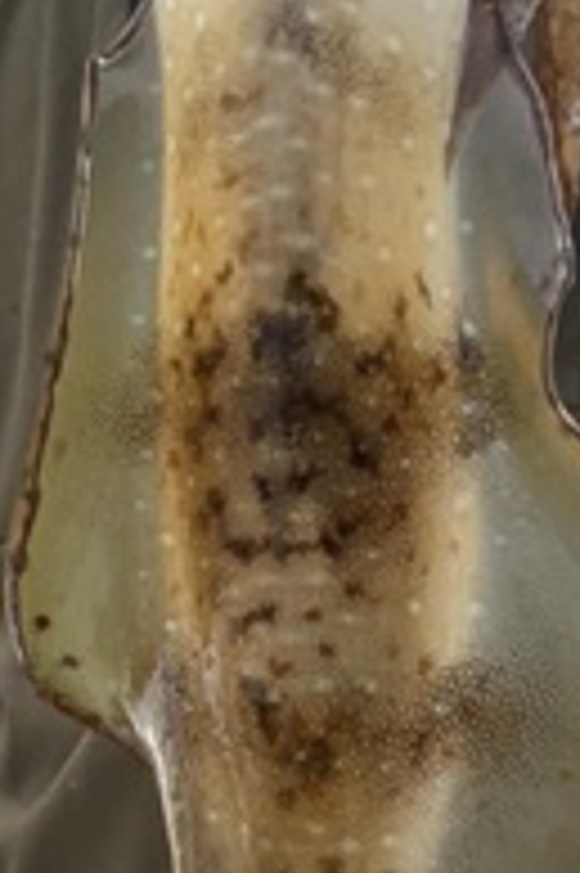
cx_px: 126
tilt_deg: -9.2
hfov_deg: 11.5
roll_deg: -0.7
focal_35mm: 119
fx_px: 2881
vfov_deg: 17.2
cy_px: 477
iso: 50
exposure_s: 1/747
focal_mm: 5.96
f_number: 1.6
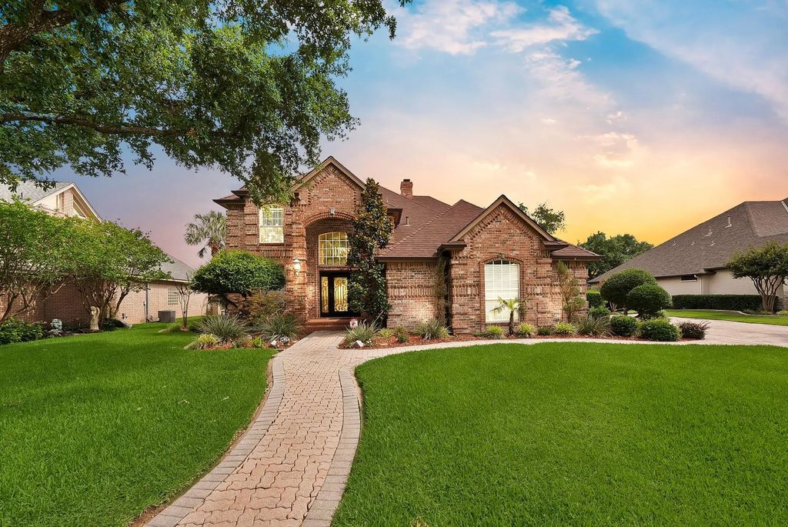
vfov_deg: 90.1
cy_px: 264
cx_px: 394
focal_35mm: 12
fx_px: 263
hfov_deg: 112.6
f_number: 9
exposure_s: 1/125
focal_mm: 12
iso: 640
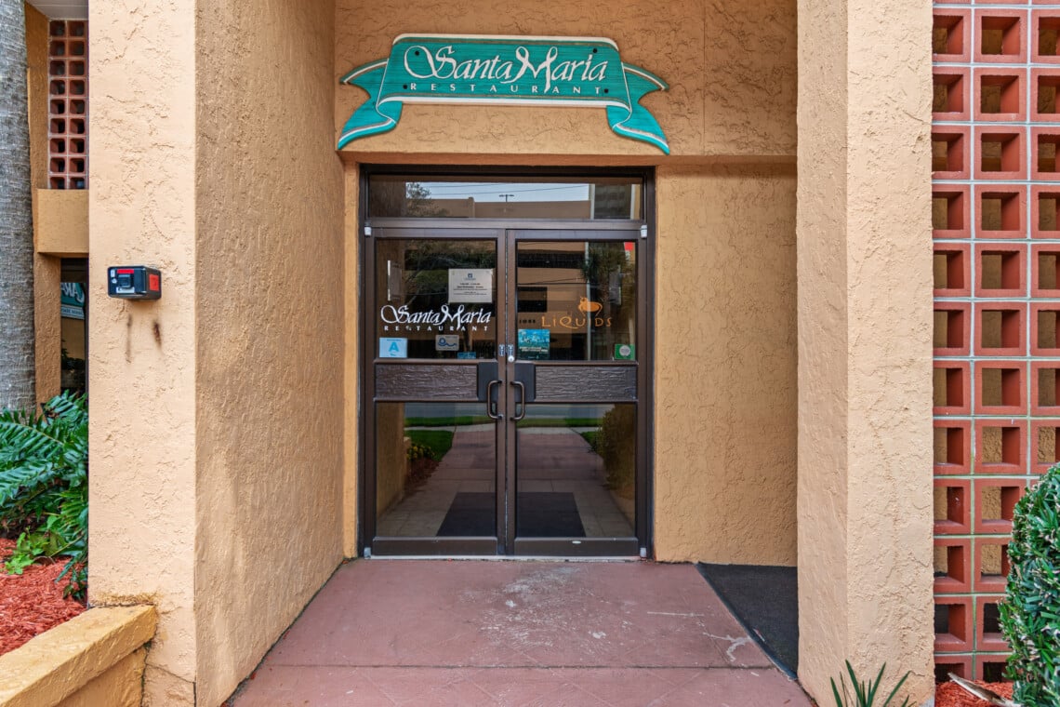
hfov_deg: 81.2
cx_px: 530
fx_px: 618
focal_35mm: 21
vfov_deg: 59.5
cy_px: 354
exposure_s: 1/15
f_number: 5
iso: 100
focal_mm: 14
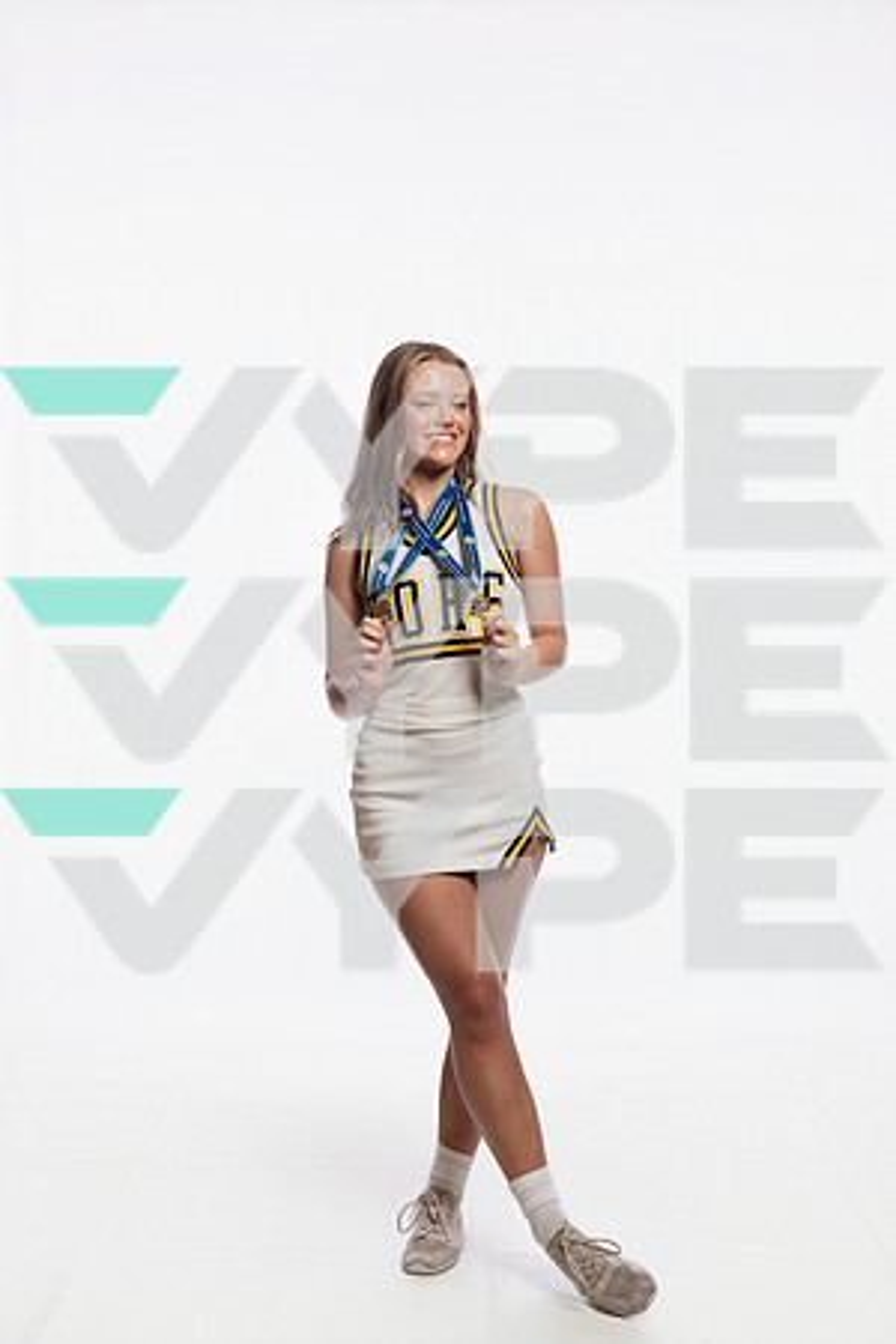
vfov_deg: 39.6
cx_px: 448
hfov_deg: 27.0
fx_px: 1867
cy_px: 672
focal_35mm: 50
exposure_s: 1/250
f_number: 5.6
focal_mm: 50
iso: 640
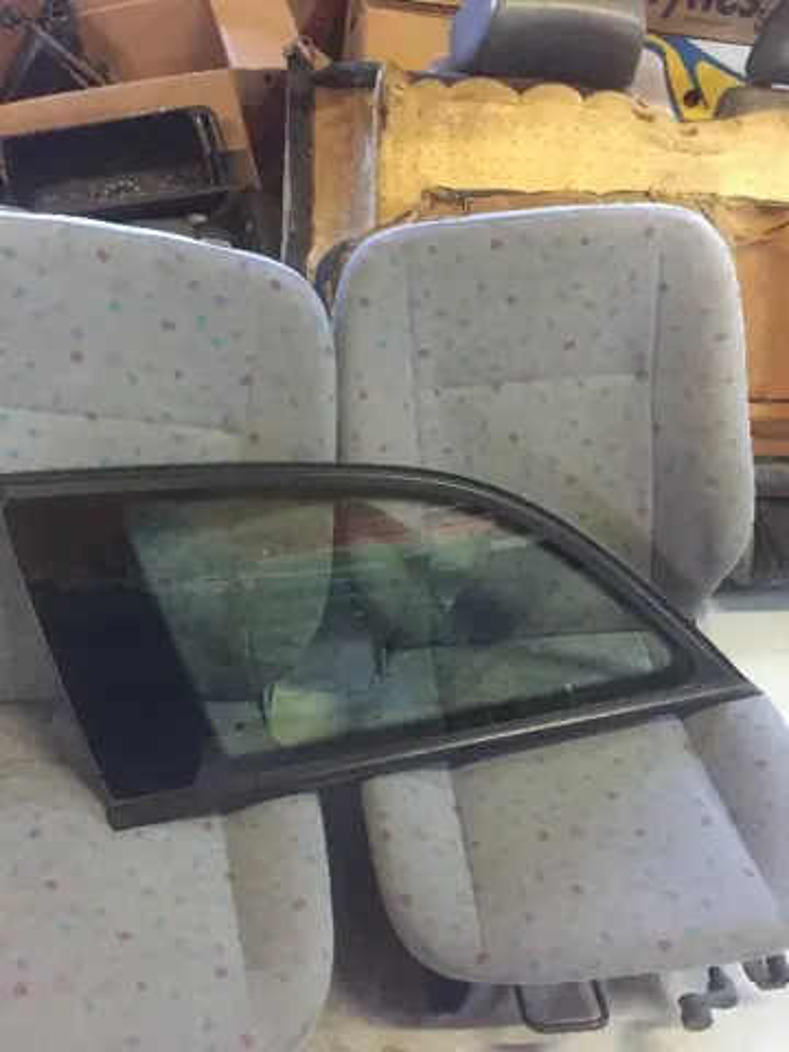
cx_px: 394
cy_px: 526
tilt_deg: -41.8
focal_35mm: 29
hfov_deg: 48.2
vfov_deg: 61.7
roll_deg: -7.8
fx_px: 881
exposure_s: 1/17
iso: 400
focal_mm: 4.15
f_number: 2.2
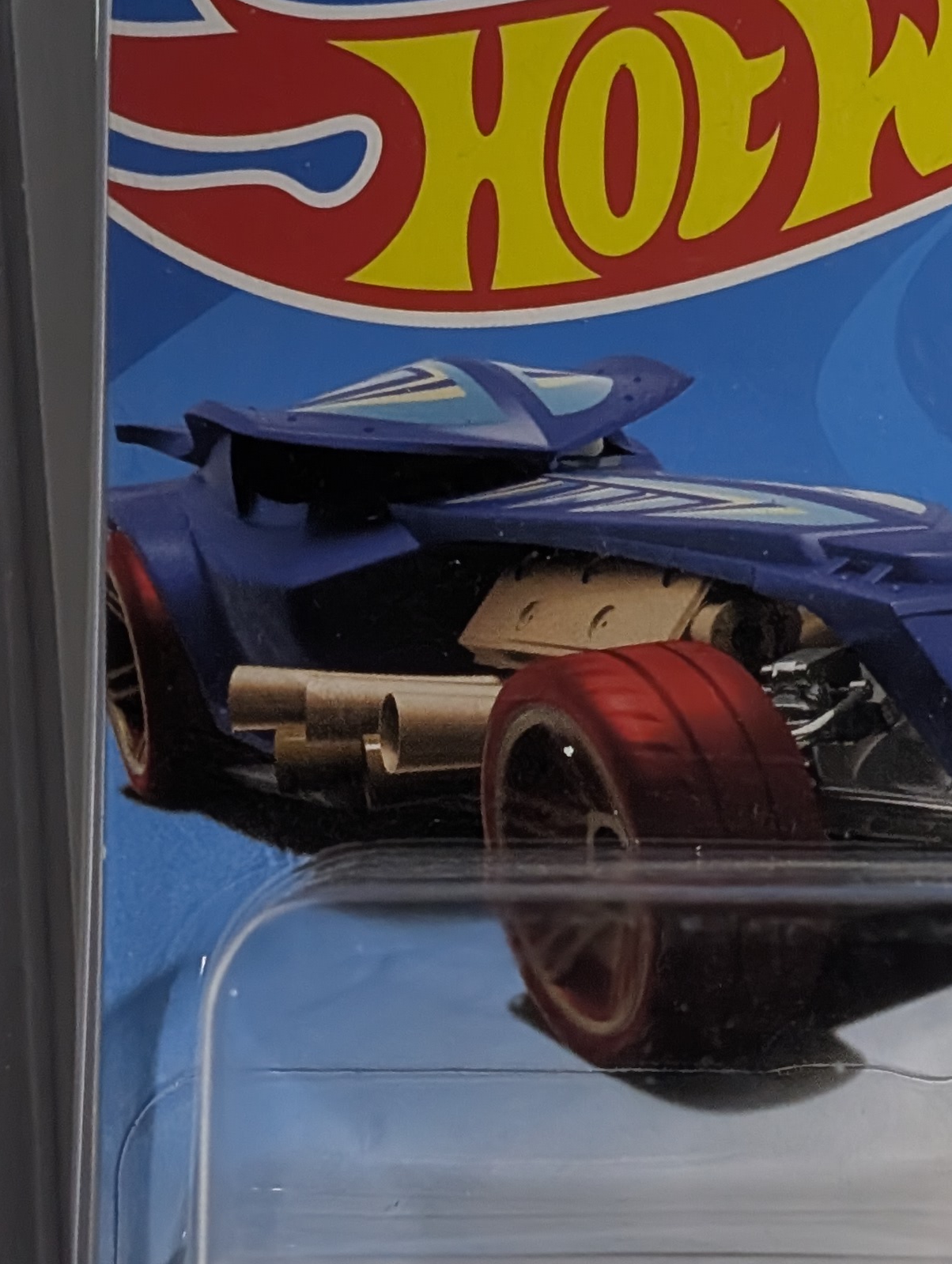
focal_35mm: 125
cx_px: 868
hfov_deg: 11.8
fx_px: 4572
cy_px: 676
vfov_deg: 15.7
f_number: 1.68
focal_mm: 6.9
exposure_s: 1/177
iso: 404
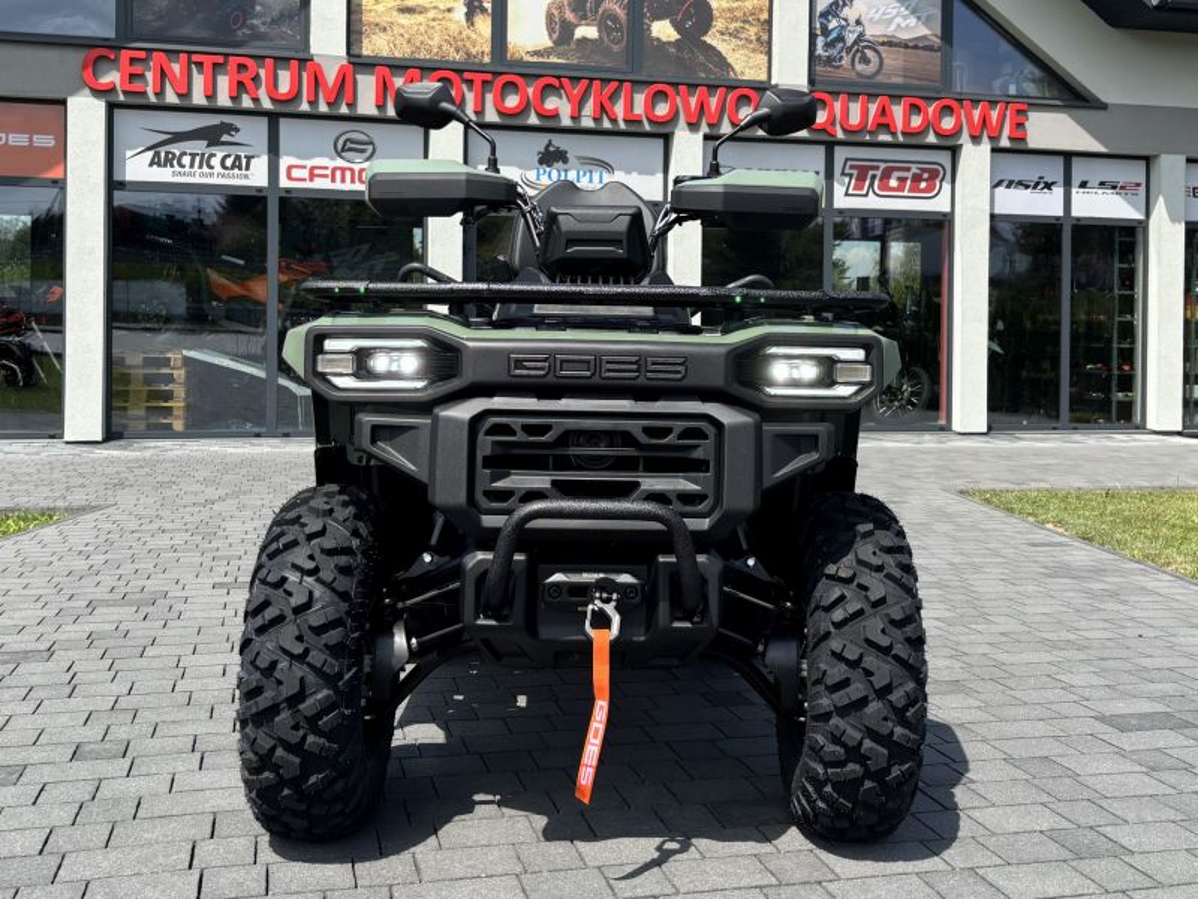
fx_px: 900
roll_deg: -1.3
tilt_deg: -1.8
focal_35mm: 26
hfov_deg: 67.3
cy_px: 450
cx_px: 599
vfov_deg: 53.1
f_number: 1.6
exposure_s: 1/2193
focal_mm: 5.96
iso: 50
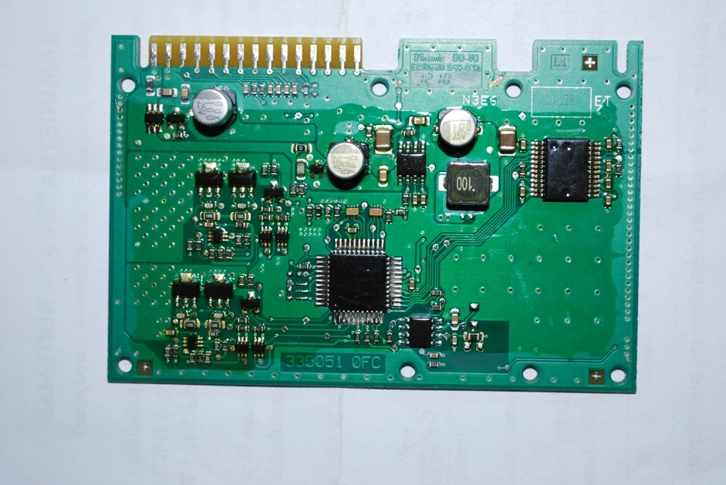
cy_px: 237
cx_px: 388
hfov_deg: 27.3
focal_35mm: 74
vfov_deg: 18.5
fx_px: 1493
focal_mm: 46
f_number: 5.3
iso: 200
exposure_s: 1/60
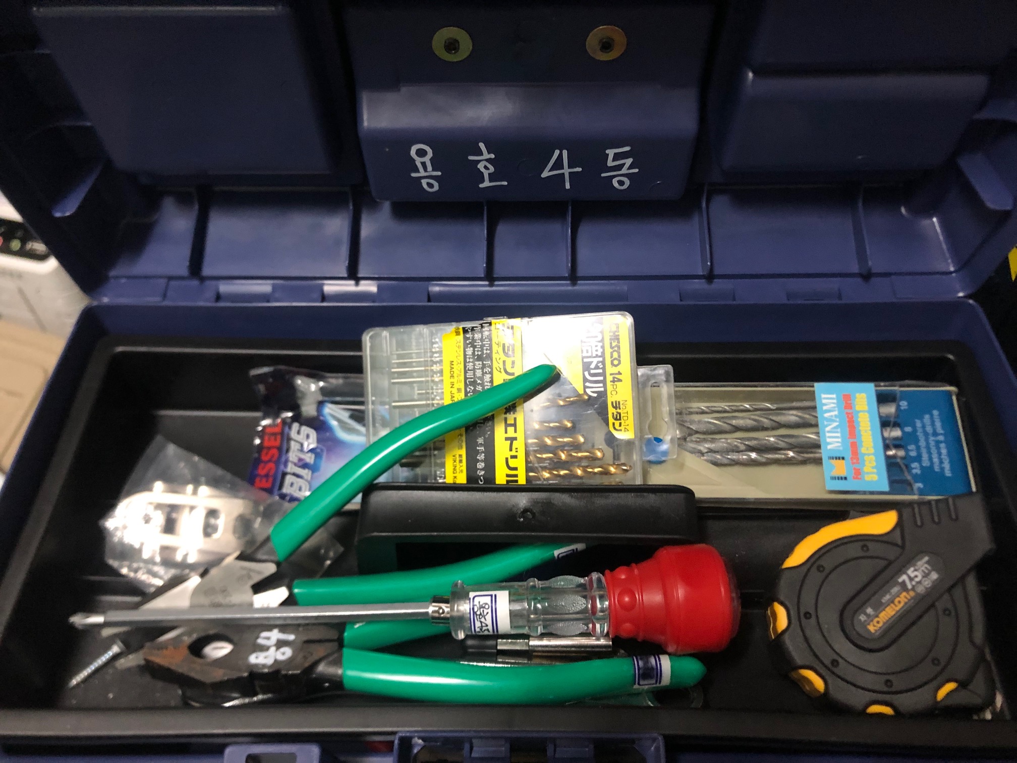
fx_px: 823
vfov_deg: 49.7
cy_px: 382
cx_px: 508
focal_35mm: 28
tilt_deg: -53.1
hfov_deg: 63.4
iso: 80
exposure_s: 1/7
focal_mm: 3.99
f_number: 1.8
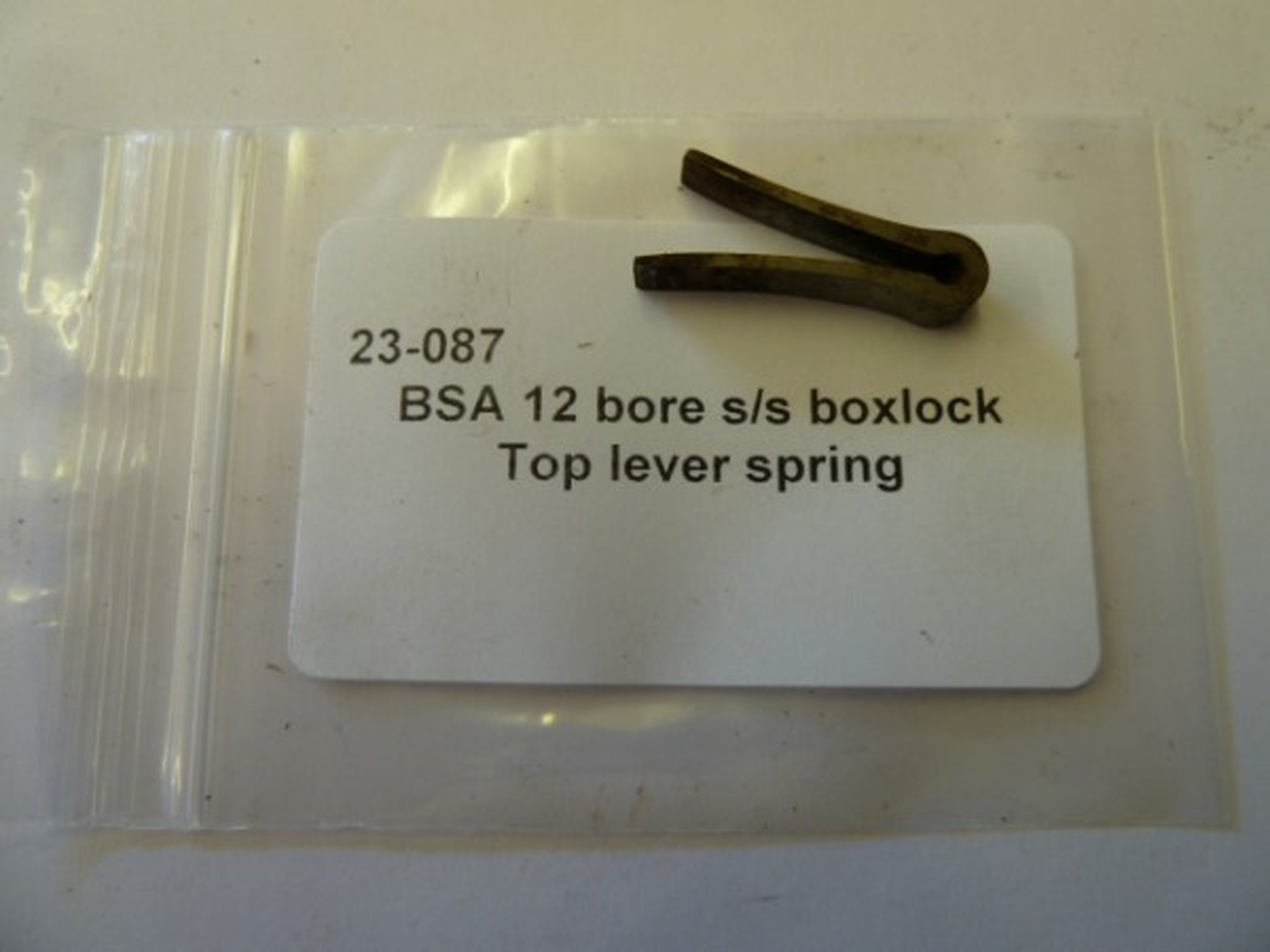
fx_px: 917
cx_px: 635
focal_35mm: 25
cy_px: 476
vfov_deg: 54.9
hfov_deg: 69.4
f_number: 3.3
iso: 160
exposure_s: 1/30
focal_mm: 4.1
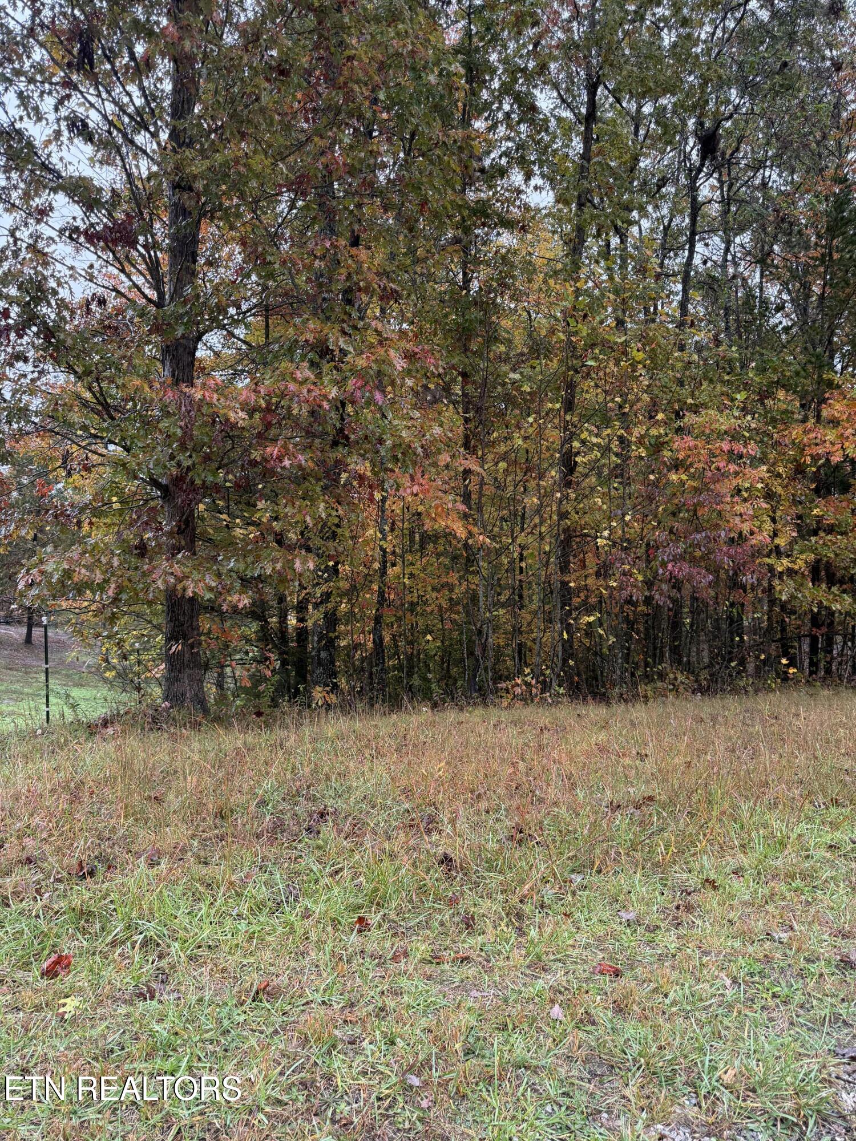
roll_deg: -0.1
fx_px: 791
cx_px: 428
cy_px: 570
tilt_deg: -1.4
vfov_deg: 71.6
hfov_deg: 56.8
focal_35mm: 24
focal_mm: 6.76
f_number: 1.78
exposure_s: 1/243
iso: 125
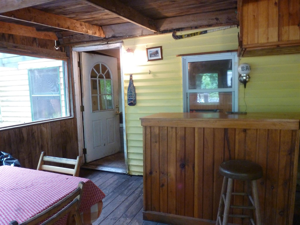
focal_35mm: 24
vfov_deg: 56.8
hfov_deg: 71.6
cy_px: 112
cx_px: 150
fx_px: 208
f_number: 3.3
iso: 400
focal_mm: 4.3
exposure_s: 1/10
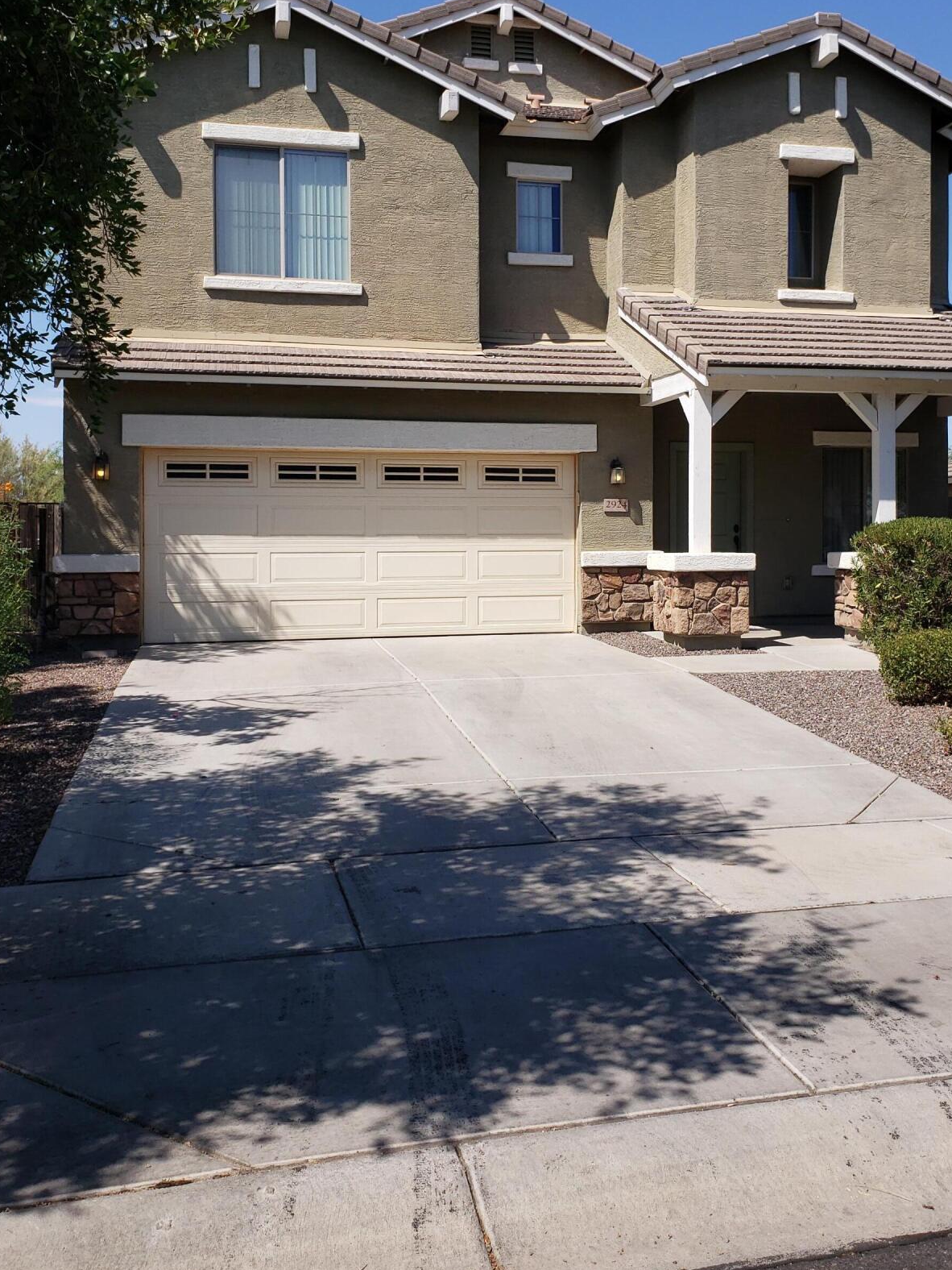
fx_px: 1210
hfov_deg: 42.8
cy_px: 564
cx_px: 547
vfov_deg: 55.2
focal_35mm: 33
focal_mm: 4.3
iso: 50
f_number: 2.4
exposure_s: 1/1799
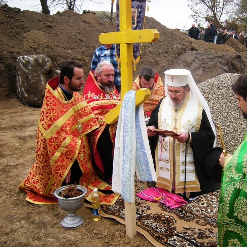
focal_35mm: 34
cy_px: 123
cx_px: 159
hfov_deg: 47.9
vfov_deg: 48.5
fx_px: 274
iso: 64
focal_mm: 4.7
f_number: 2.8
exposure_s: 1/213
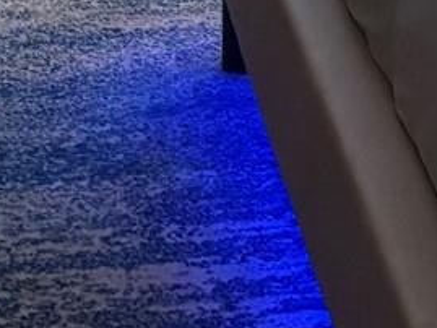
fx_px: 2501
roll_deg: -4.6
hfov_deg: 9.6
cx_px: 708
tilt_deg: -10.0
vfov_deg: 7.1
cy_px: -422
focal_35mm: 198
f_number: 1.6
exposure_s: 1/60
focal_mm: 5.96
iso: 320
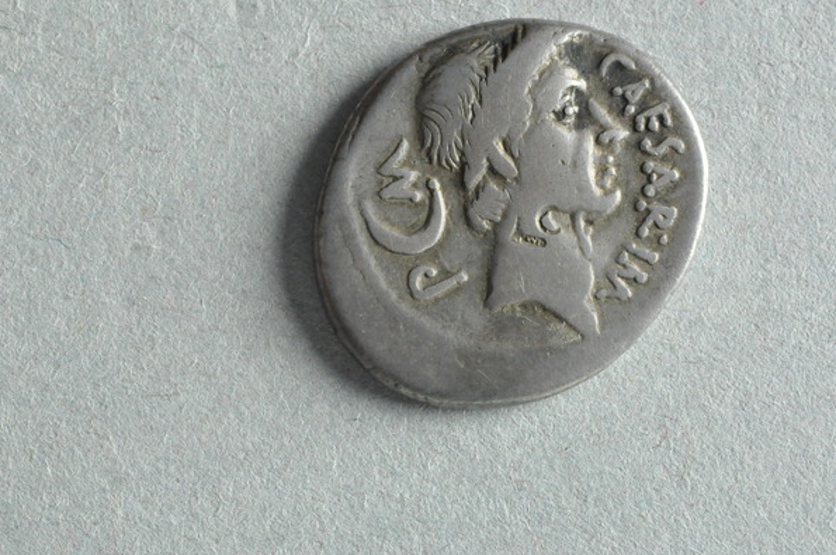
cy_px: 237
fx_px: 2806
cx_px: 521
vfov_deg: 11.3
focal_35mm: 121
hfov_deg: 16.9
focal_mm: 60
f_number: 11
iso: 3200
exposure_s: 1/50
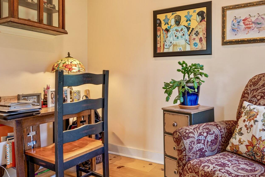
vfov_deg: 49.5
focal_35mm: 26
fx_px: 191
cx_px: 170
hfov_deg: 68.1
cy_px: 79
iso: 80
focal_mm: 16
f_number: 9
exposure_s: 1.6
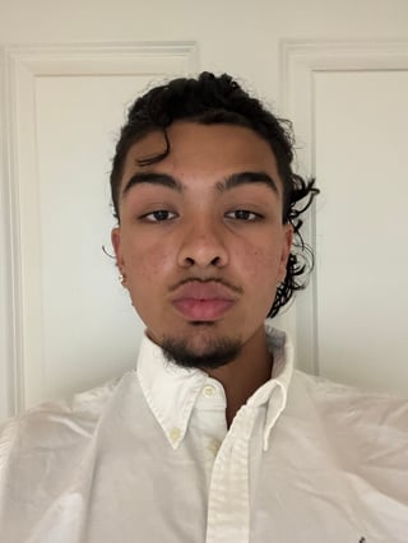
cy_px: 272
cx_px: 204
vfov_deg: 59.9
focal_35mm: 30
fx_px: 471
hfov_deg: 46.8
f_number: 1.9
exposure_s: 1/15
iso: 800
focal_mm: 2.69
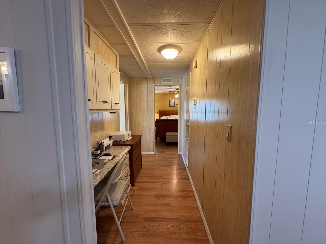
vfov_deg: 85.7
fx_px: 132
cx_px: 163
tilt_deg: -6.9
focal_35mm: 14
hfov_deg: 102.1
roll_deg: +0.0
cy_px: 122
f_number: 2.2
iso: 250
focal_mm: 2.22
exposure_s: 1/60
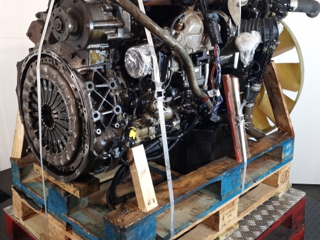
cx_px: 157
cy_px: 84
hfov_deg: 51.4
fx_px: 333
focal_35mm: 36
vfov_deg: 39.3
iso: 80
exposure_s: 1/50
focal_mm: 6.4
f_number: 1.8
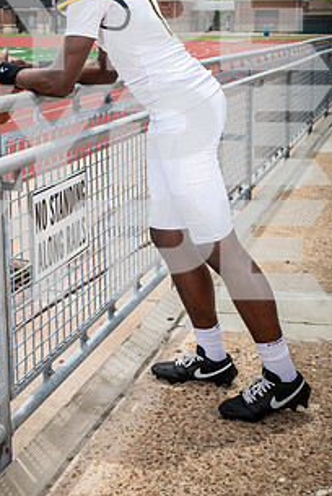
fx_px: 773
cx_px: 91
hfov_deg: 24.0
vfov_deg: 35.0
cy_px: 137
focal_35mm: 56
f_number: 7.1
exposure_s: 1/400
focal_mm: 38
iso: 160
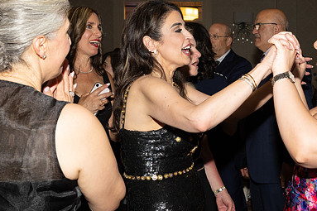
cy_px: 100
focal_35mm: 60
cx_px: 245
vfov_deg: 22.6
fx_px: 528
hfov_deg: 32.7
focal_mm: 27.5
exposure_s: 1/100
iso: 800
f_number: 5.6
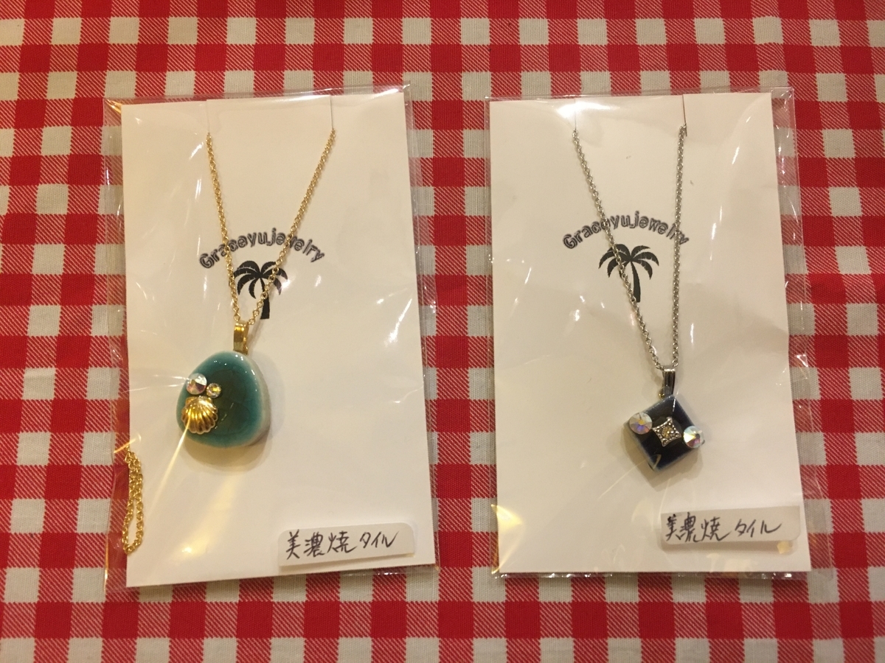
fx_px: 741
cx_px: 442
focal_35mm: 29
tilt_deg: -79.8
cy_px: 332
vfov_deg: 48.2
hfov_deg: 61.7
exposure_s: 1/24
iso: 200
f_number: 2.2
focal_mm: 4.15
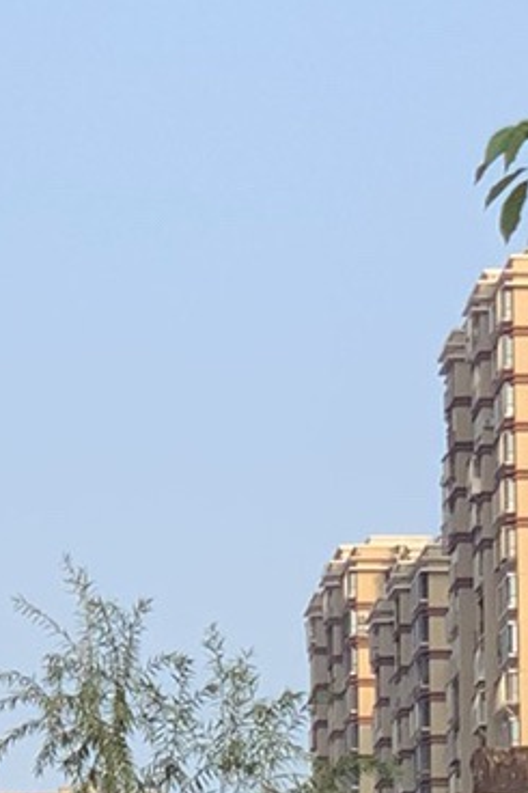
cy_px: 1213
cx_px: 422
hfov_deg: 4.7
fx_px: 6474
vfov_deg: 6.9
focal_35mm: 294
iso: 16
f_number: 2.4
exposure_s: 1/421
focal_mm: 6
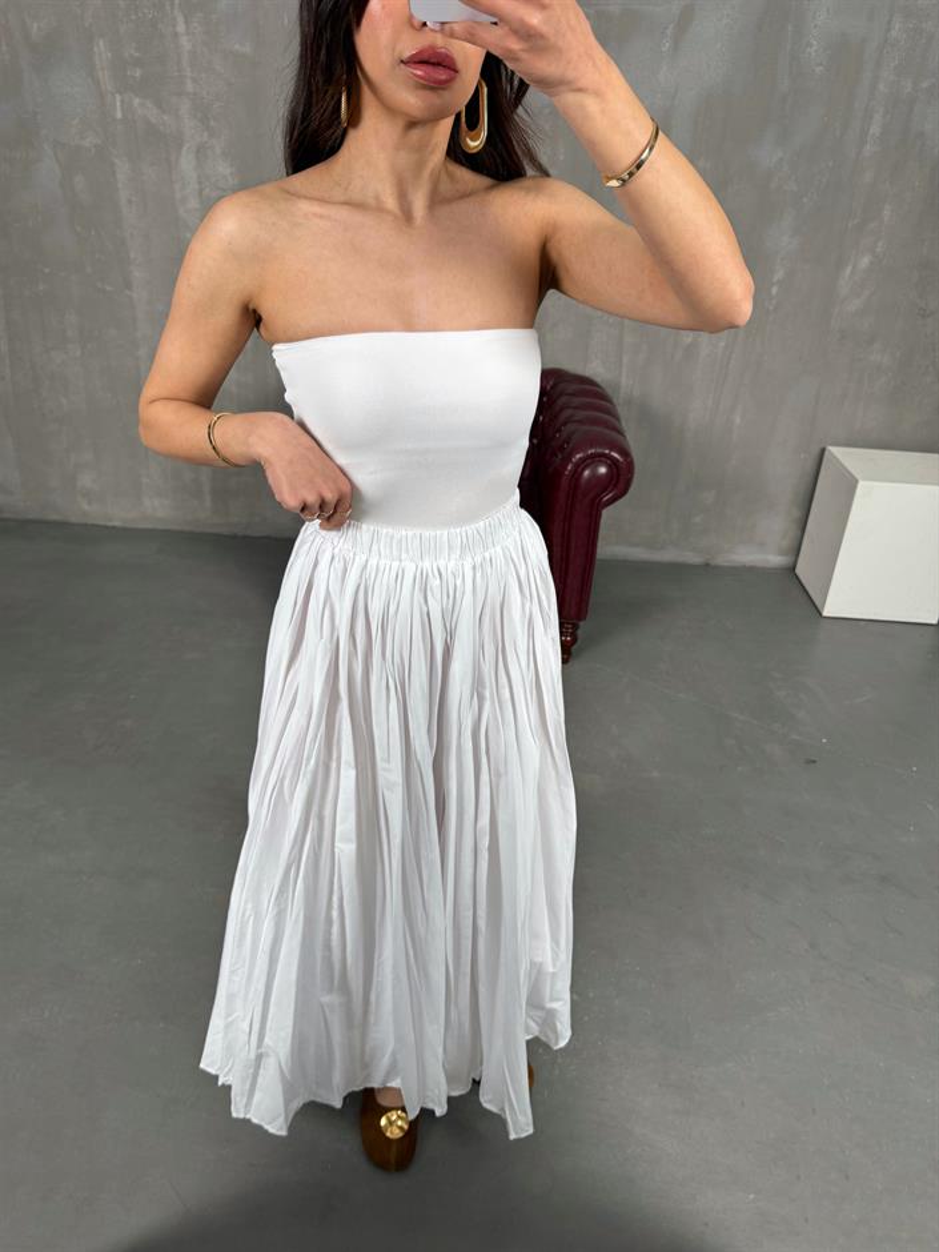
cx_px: 470
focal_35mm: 24
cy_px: 626
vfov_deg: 71.6
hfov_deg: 56.8
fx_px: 868
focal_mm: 6.76
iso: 125
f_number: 1.78
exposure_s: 1/121
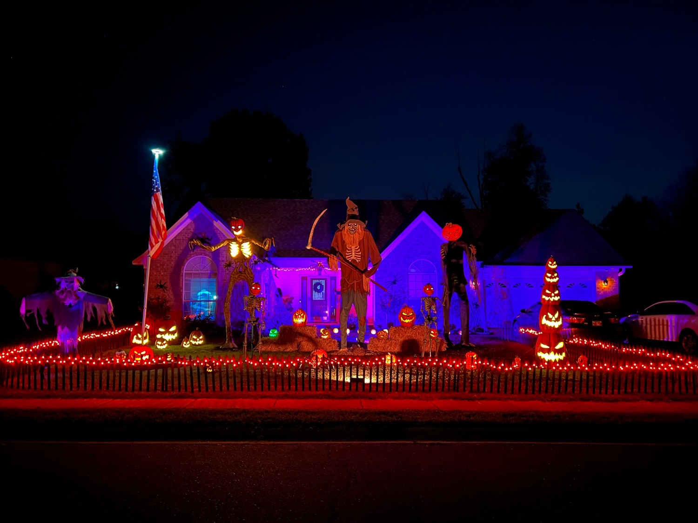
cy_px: 262
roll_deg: +0.0
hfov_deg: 67.3
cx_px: 349
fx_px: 524
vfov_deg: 53.1
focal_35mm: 26
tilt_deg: +2.9
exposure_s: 1/5
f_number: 1.5
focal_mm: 5.7
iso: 800
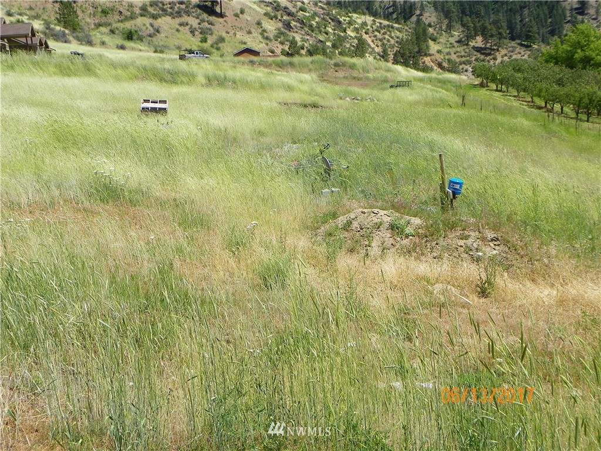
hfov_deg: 45.8
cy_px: 226
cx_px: 300
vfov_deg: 35.1
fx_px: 712
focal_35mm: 41
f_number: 5.6
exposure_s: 1/250
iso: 64
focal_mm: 7.3
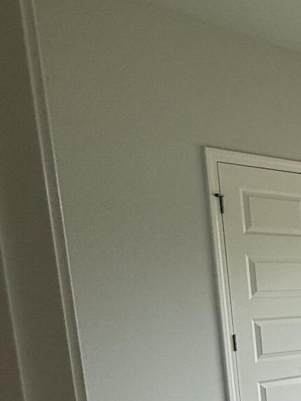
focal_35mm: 49
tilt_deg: -8.4
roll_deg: +1.1
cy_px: 368
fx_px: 567
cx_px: 514
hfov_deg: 21.6
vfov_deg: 36.3
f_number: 2.2
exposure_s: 1/338
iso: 64
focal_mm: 2.22
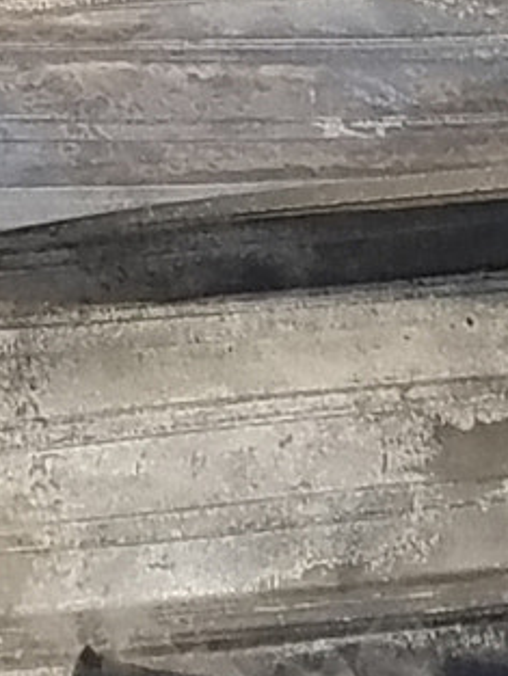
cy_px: -184
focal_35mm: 133
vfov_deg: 14.3
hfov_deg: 11.0
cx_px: -37
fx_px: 2601
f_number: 1.7
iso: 50
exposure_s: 1/854
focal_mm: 4.2
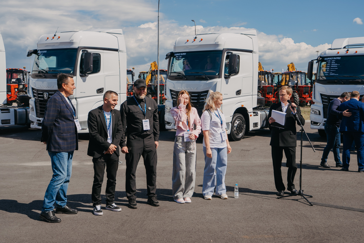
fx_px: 384
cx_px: 182
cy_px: 122
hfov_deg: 50.7
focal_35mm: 38
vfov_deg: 35.1
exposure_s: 1/400
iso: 100
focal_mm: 38
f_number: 7.1
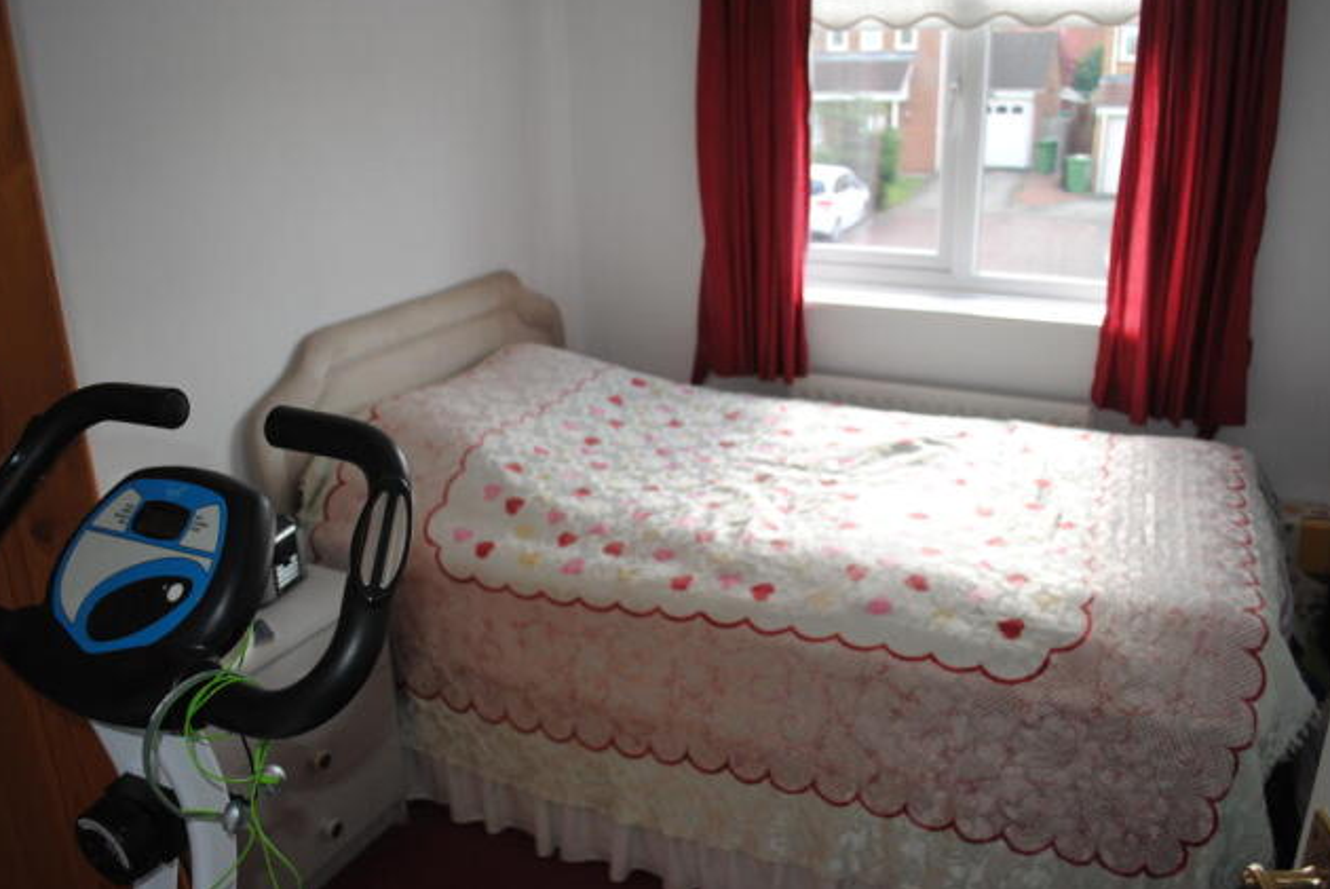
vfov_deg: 46.5
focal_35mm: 28
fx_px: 1035
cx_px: 666
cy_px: 434
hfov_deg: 65.4
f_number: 3.5
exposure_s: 1/100
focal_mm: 18
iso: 200
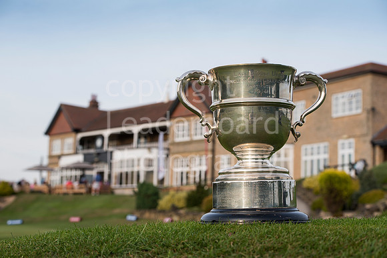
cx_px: 194
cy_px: 129
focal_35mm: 70
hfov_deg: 28.8
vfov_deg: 19.5
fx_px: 753
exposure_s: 1/200
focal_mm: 70
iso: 400
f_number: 8
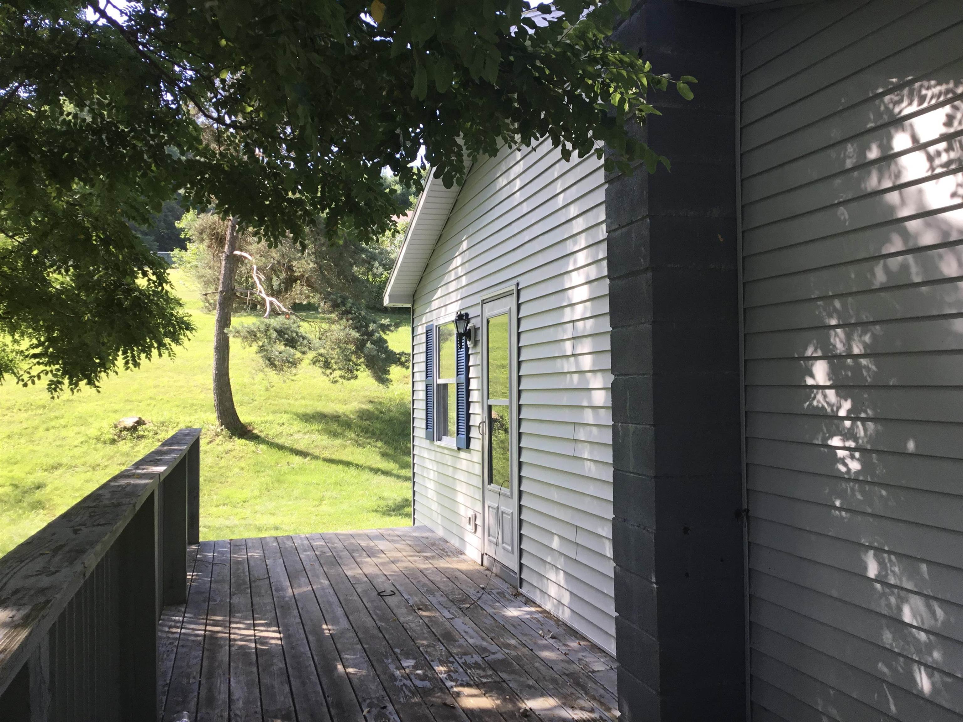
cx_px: 482
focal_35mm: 31
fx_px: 862
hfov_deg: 58.4
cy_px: 361
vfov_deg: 45.4
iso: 25
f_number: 2.4
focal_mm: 3.3
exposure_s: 1/187
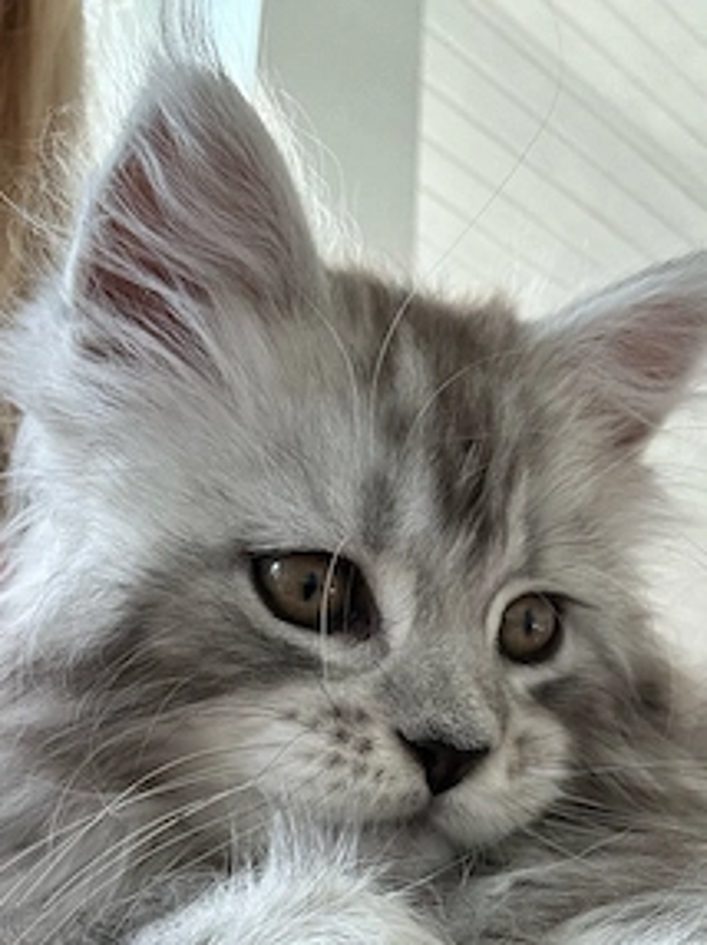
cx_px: 436
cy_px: 648
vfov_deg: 44.0
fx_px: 1145
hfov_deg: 34.1
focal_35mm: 42
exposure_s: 1/121
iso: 64
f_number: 1.9
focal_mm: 2.69
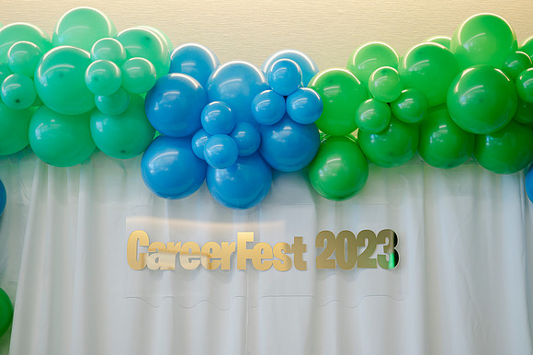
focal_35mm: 50
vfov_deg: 26.7
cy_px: 178
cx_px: 266
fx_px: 746
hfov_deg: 39.3
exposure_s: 1/125
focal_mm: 50
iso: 640
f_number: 2
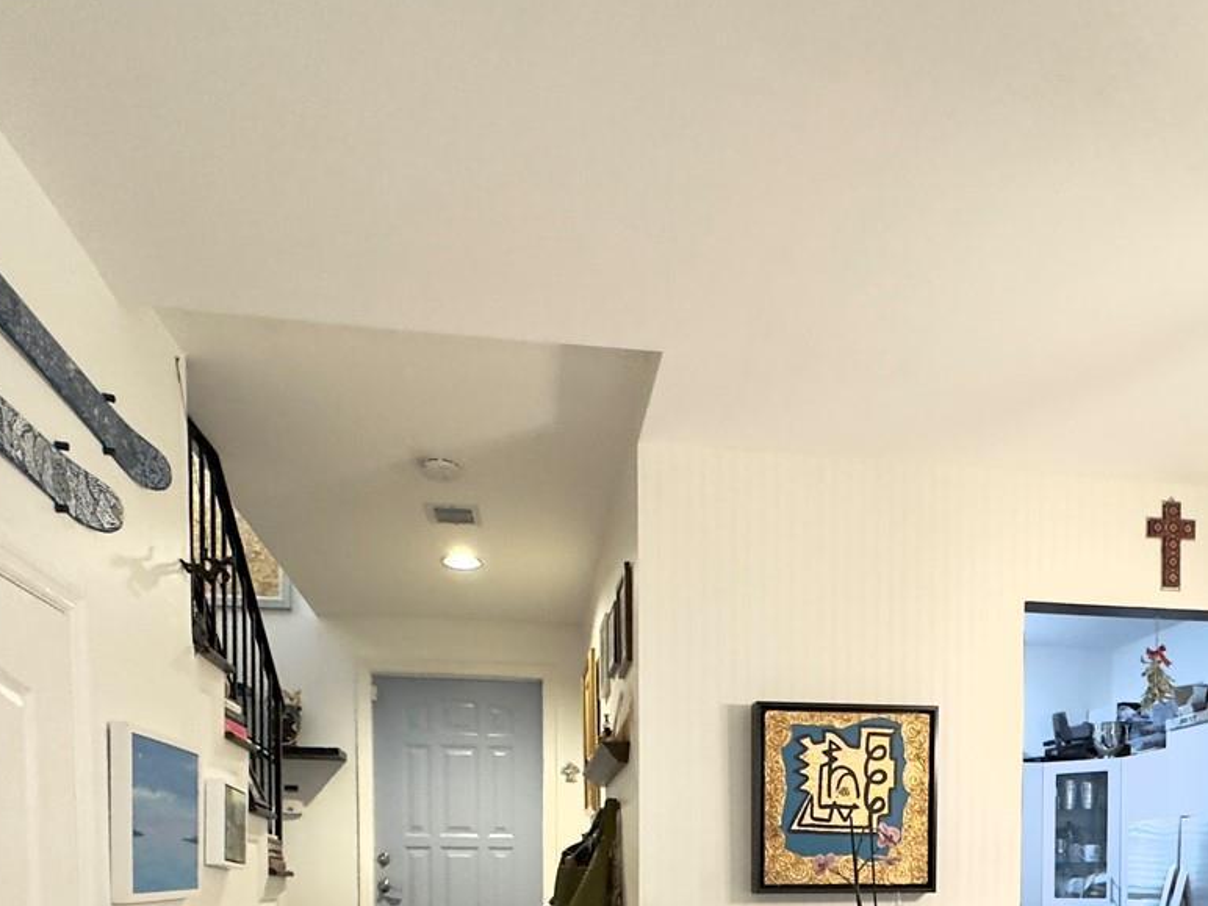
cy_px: 921
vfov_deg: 41.5
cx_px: 678
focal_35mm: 29
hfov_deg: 61.5
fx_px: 1012
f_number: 2.2
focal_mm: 2.22
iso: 640
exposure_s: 1/60
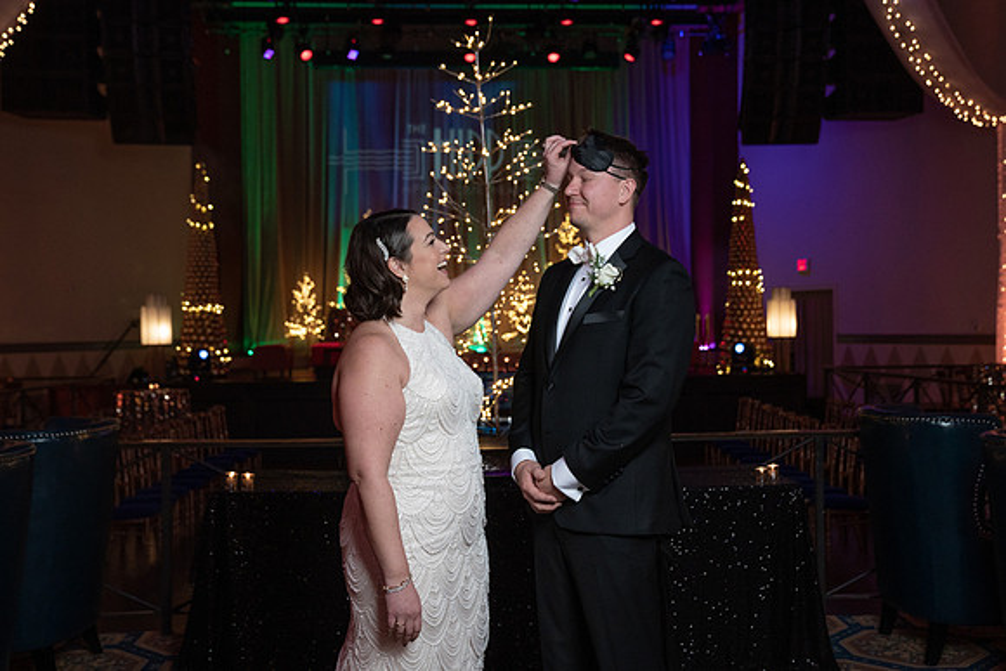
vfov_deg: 32.4
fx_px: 1157
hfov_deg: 47.0
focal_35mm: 41
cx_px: 525
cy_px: 329
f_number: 4
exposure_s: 1/200
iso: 2000
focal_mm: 38
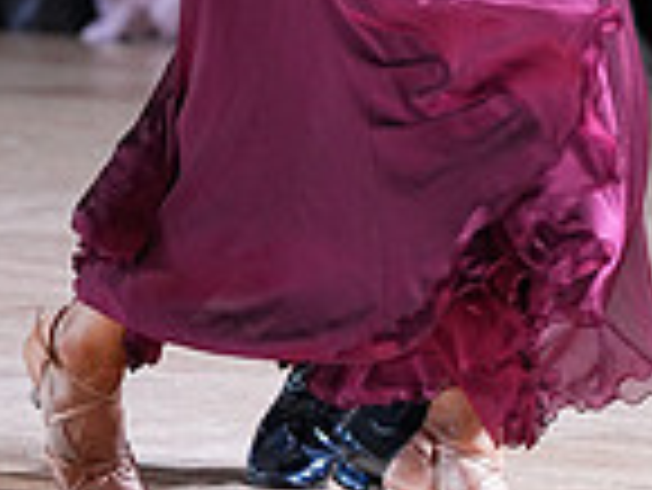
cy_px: -432
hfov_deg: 4.1
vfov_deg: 3.1
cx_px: 492
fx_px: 9124
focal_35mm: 484
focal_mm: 126
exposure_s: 1/400
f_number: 4
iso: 2000
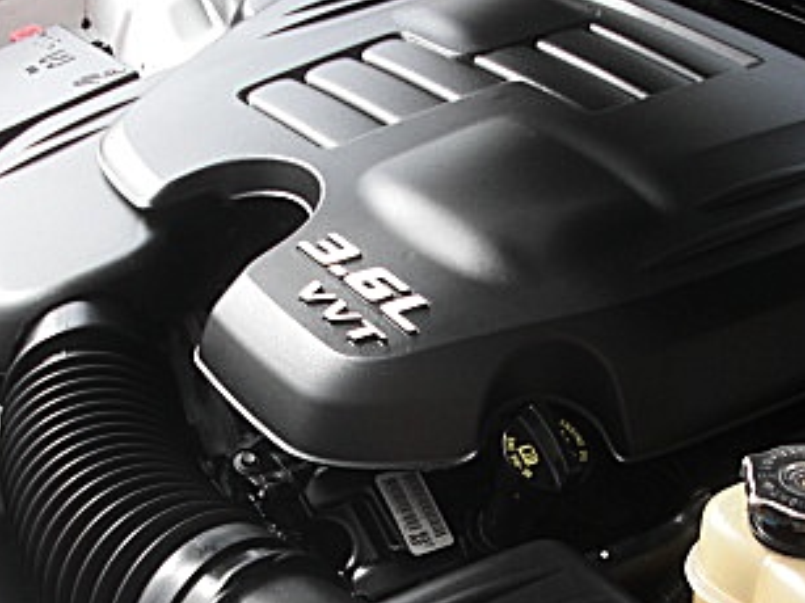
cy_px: 503
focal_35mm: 75
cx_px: 477
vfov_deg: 19.4
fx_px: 1743
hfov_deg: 26.0
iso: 50
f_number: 2.8
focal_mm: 6.3
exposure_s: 1/160
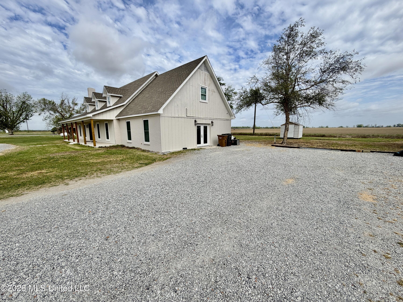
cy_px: 151
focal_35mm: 14
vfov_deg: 85.7
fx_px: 163
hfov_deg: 102.1
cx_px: 202
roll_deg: +0.2
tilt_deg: -7.8
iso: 20
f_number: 2.2
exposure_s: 1/901
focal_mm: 2.22
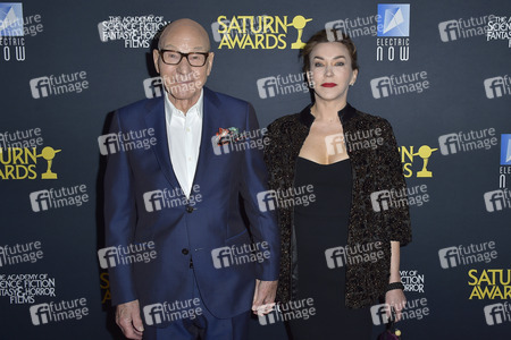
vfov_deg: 36.9
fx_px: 511
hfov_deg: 53.1
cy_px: 170
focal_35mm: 36
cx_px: 256
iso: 250
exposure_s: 1/250
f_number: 6.3
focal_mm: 36
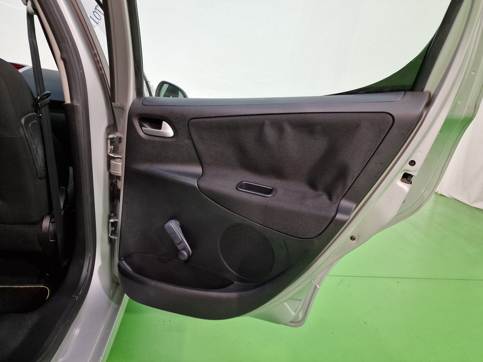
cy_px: 181
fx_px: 321
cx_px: 242
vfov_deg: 58.9
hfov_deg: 73.9
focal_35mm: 23
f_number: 1.8
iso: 250
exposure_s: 1/100
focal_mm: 6.4
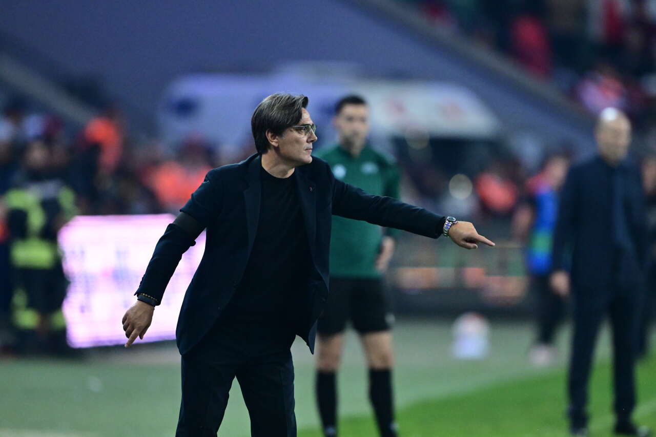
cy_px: 218
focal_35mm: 600
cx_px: 328
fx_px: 10931
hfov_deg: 3.4
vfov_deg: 2.3
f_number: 2.8
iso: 5000
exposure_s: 1/2500
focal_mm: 400
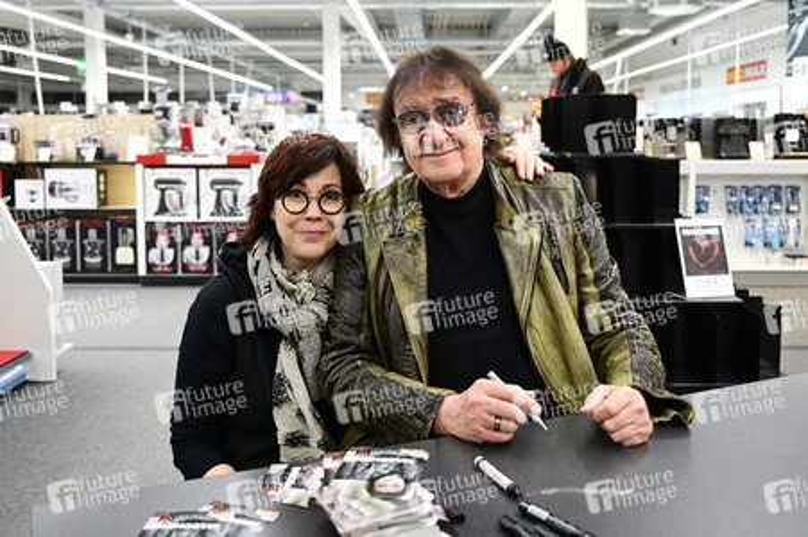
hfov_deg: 71.5
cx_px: 404
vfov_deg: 51.2
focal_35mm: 25
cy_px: 268
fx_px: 561
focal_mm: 25
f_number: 2.8
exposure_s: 1/200
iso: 800
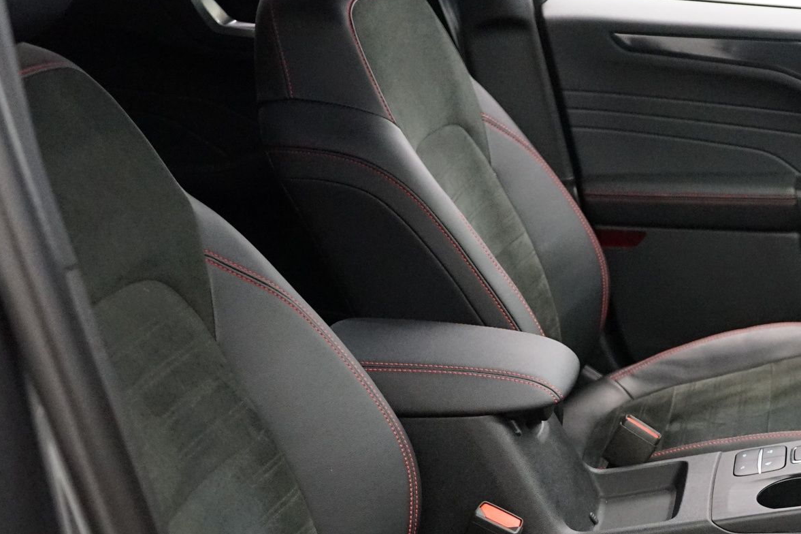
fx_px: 1512
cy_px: 495
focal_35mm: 68
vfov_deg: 19.6
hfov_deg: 28.2
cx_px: 759
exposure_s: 1/125
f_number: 4
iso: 6400
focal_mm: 32
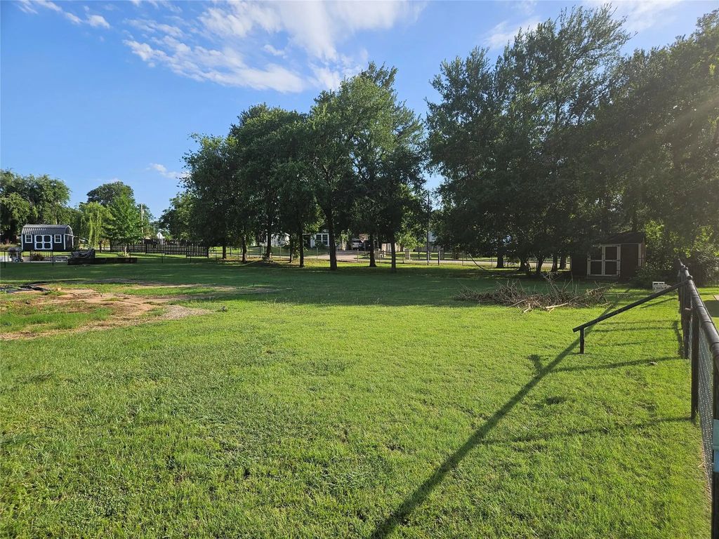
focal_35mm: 23
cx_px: 360
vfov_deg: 58.9
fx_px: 478
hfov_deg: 73.9
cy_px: 270
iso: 25
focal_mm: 5.4
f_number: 1.8
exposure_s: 1/1325
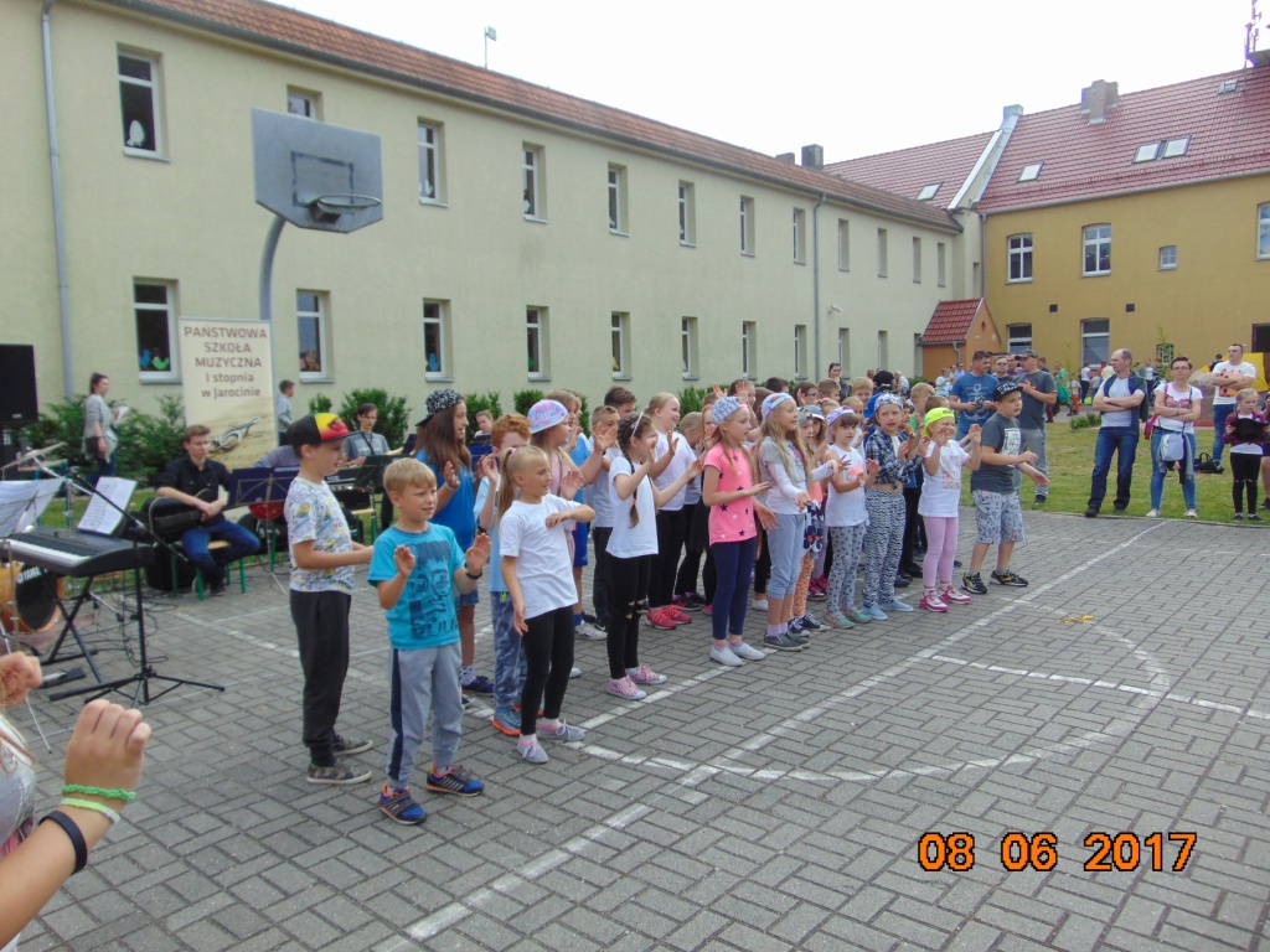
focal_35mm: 25
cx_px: 635
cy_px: 476
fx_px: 917
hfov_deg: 69.4
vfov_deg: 54.9
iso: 80
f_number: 3
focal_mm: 4.5
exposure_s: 1/400
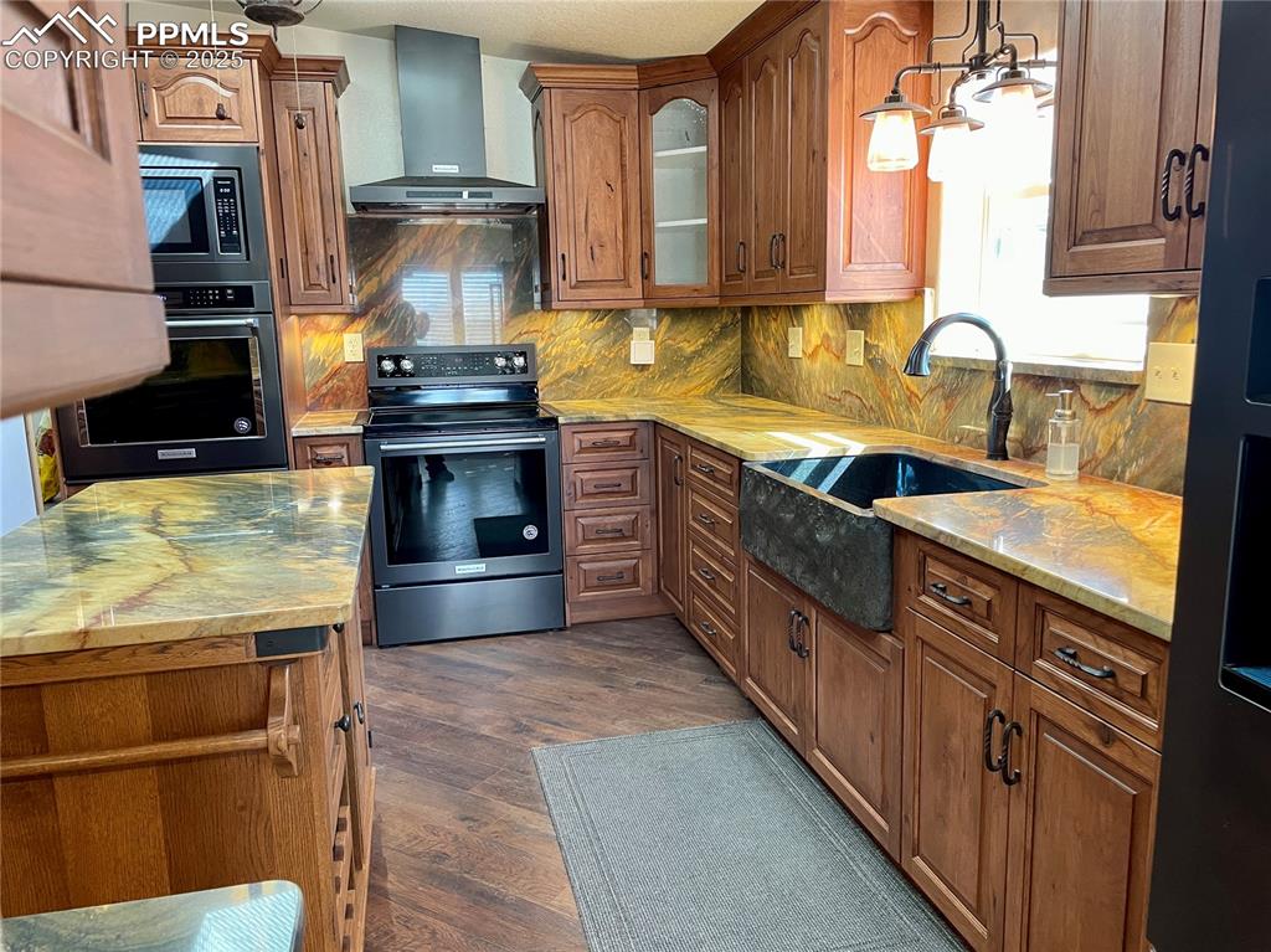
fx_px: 954
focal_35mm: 26
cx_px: 636
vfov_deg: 53.0
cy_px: 476
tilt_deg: -10.5
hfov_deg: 67.3
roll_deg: +2.0
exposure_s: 1/60
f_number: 1.6
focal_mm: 4.2
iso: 200
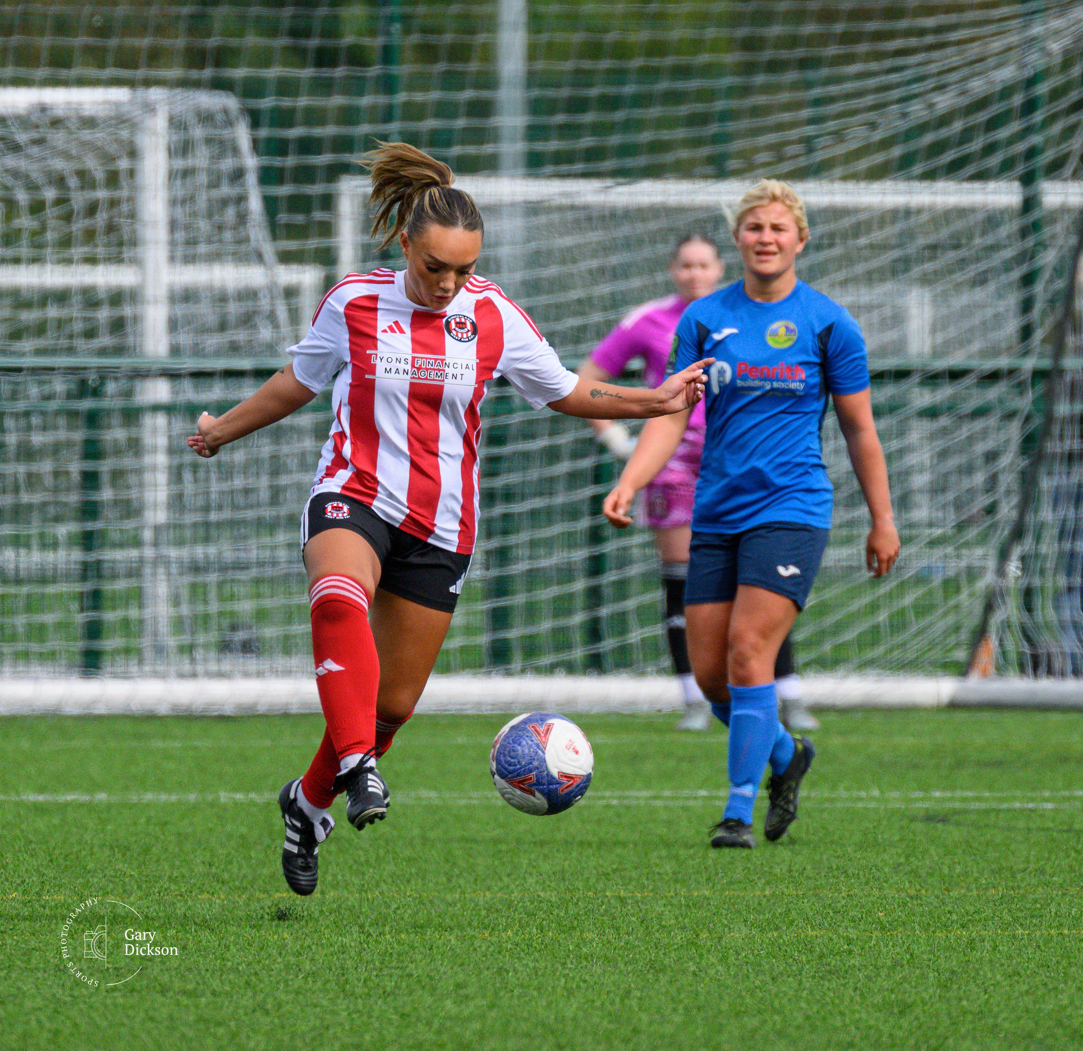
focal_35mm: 853
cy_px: 237
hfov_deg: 2.1
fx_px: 29771
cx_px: 508
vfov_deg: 2.0
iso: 1400
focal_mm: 400
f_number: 5.6
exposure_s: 1/4000
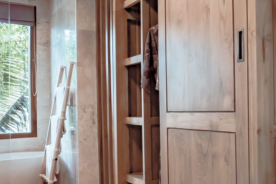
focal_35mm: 44
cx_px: 250
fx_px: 337
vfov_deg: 30.4
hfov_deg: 41.0
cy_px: 110
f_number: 16
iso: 200
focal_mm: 10
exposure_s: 2.5
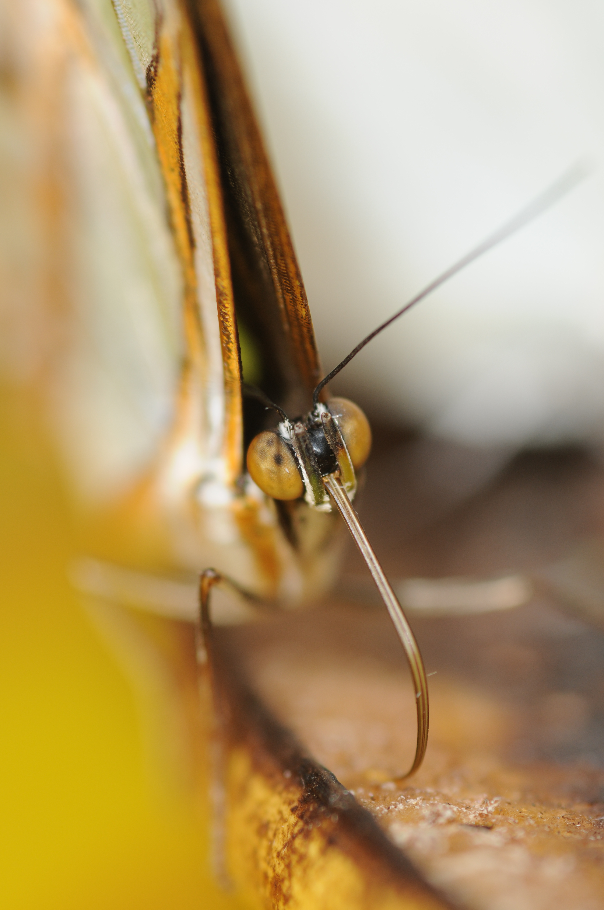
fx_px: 3974
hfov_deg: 8.7
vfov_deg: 13.1
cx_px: 302
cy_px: 455
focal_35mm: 158
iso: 200
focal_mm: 105
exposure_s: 1/320
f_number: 6.3
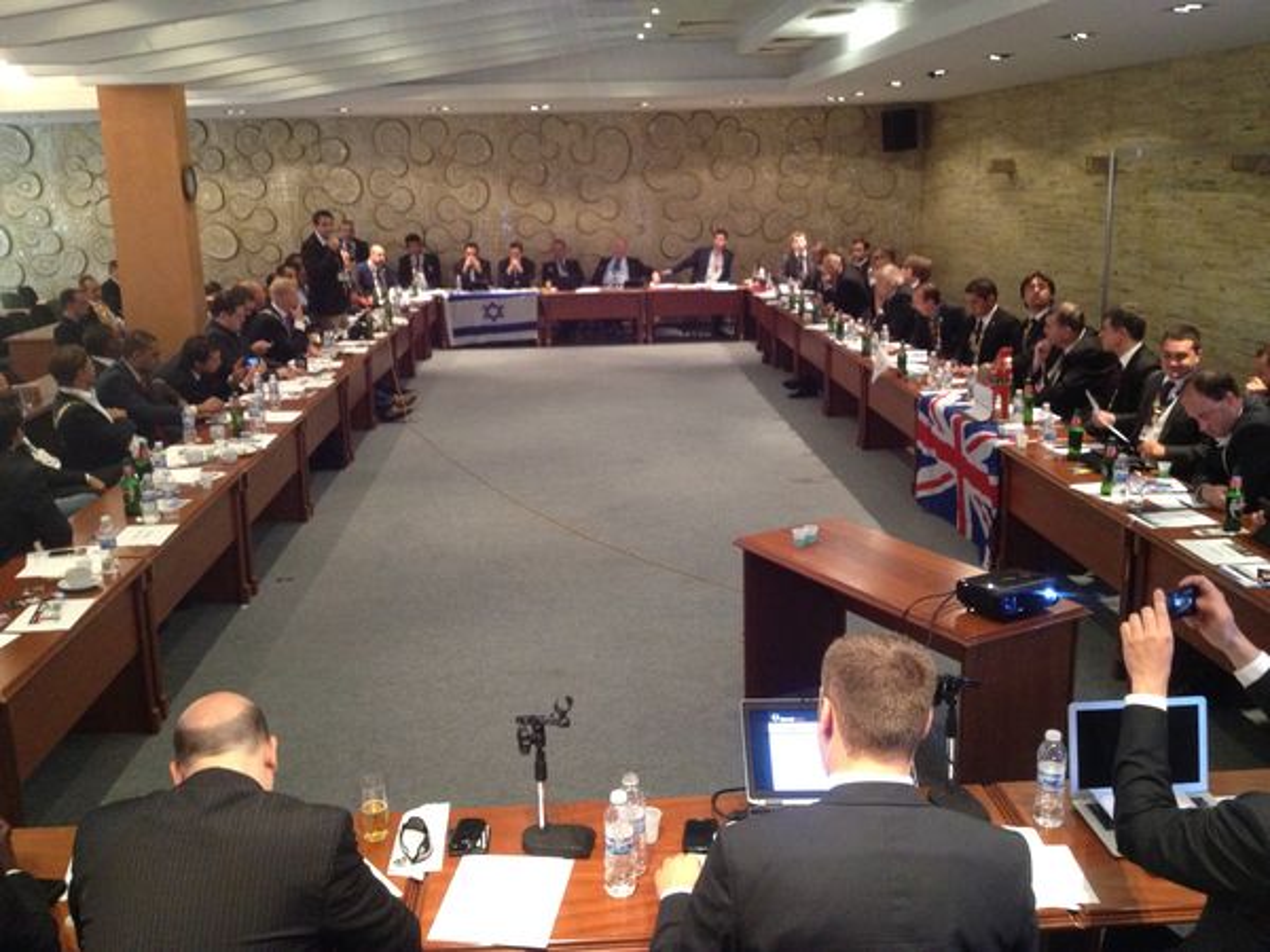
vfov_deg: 40.7
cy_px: 476
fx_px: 1284
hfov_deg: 52.6
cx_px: 635
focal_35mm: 35
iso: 400
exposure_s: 1/20
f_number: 2.4
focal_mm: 4.28
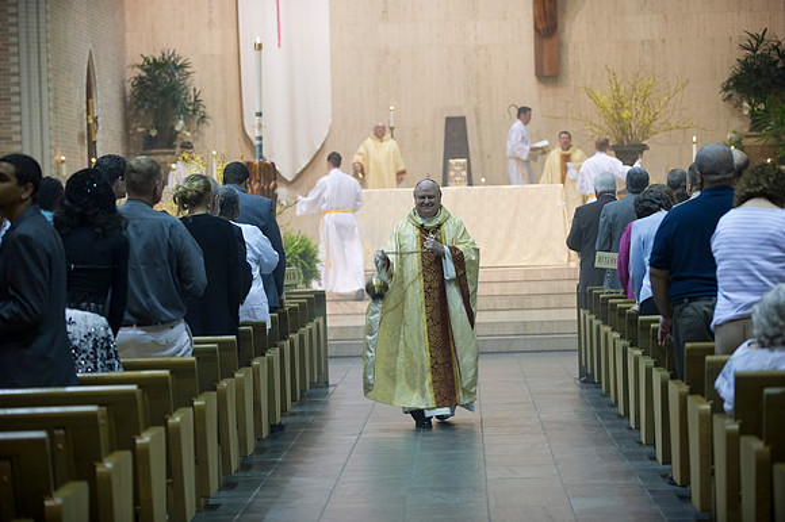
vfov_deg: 13.4
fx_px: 2223
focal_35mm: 102
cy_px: 261
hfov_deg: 20.0
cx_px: 392
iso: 1600
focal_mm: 102
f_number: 2.8
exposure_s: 1/50
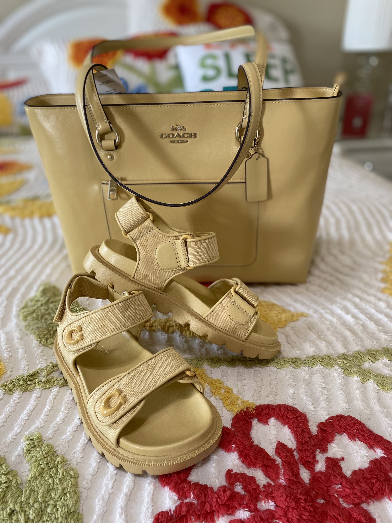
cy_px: 262
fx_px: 393
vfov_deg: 67.3
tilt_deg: -27.7
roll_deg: +1.9
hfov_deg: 53.1
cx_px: 196
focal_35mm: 26
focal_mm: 4.25
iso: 125
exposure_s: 1/60
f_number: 1.8
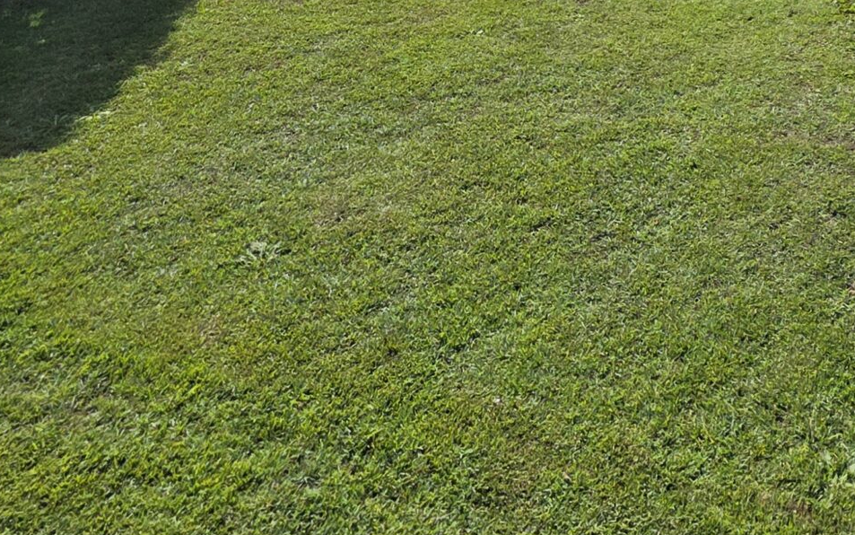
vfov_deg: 26.3
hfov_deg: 47.9
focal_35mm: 37
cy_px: -245
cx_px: 751
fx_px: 862
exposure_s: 1/3589
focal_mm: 2.2
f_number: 1.9
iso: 40
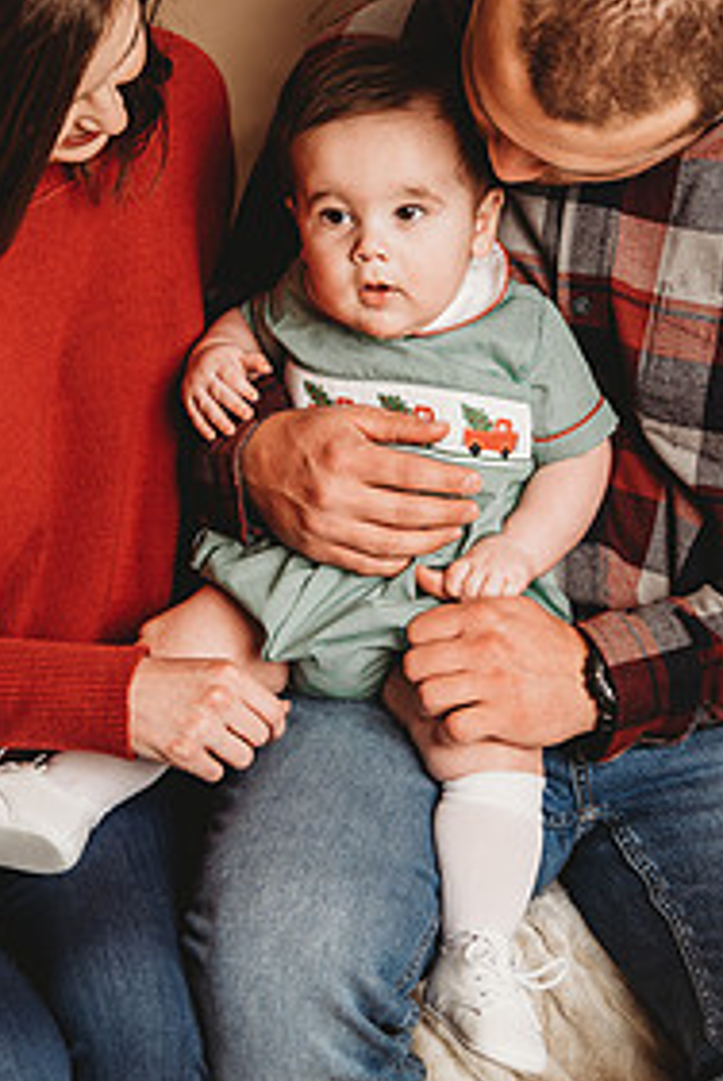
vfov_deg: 22.9
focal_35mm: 88
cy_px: 304
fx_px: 2644
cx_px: 288
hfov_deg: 15.6
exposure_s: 1/160
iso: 100
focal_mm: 55
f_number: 4
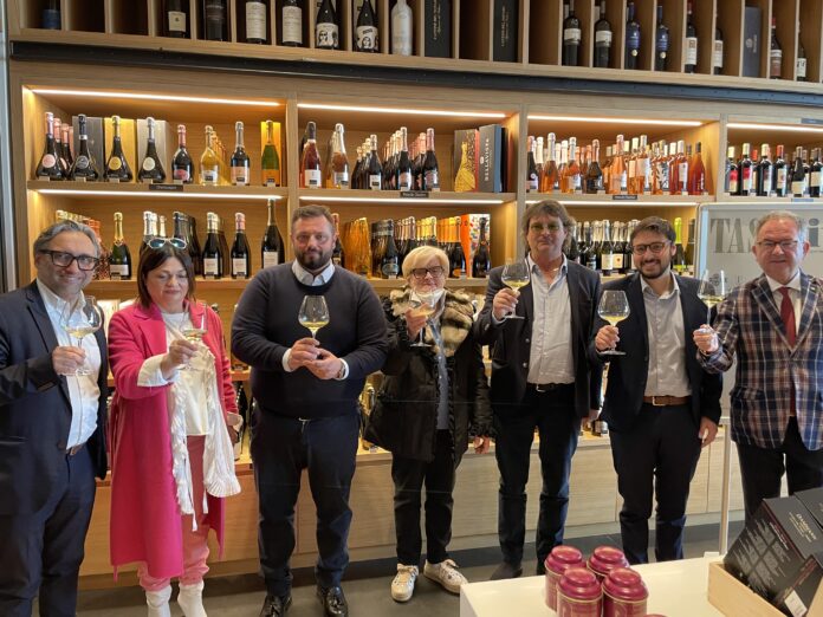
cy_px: 308
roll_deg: +0.1
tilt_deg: -4.3
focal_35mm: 26
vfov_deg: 53.1
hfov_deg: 67.3
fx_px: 618
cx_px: 412
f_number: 1.6
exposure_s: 1/50
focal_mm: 4.2
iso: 200
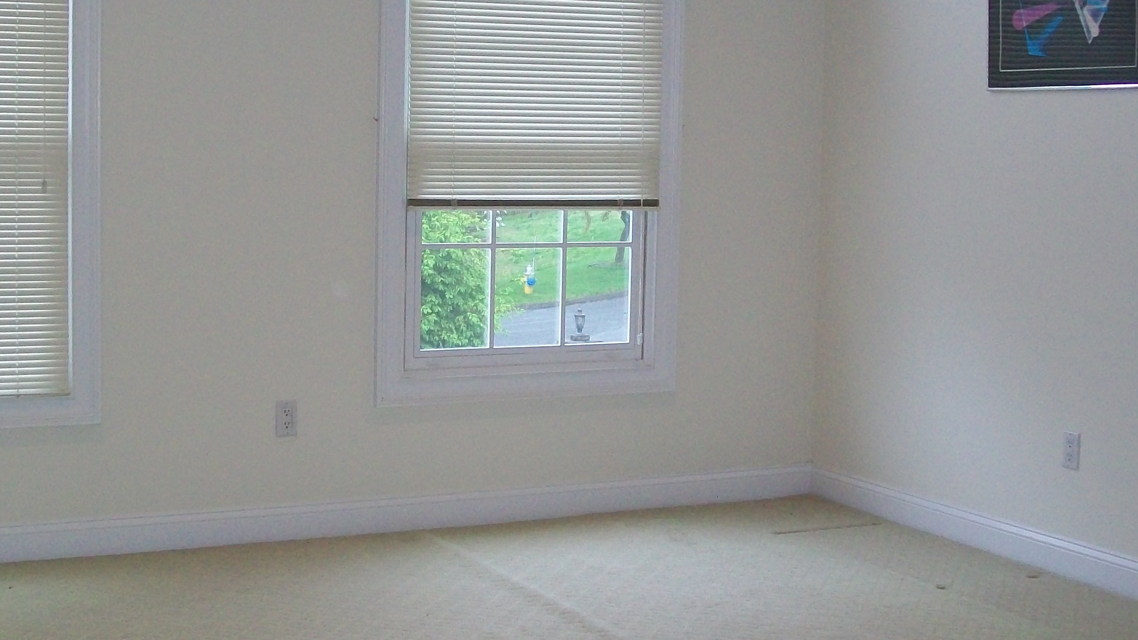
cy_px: 267
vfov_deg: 19.4
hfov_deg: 33.8
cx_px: 528
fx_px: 1871
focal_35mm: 62
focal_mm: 7.6
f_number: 3
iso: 160
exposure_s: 1/80
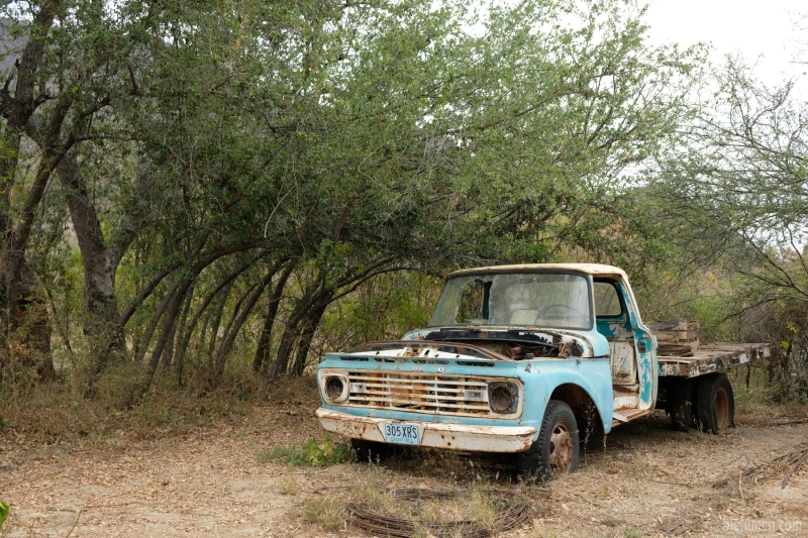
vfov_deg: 33.4
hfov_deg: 48.5
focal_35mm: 40
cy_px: 269
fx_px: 898
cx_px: 404
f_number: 5
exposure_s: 1/220
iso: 200
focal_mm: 26.5
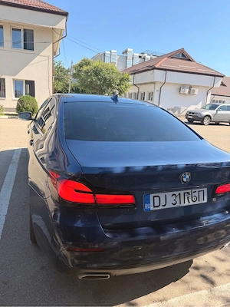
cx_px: 115
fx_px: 213
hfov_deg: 56.8
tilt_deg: -10.4
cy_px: 154
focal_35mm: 24
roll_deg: -3.2
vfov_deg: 71.6
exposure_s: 1/1585
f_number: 1.78
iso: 80
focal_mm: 6.76
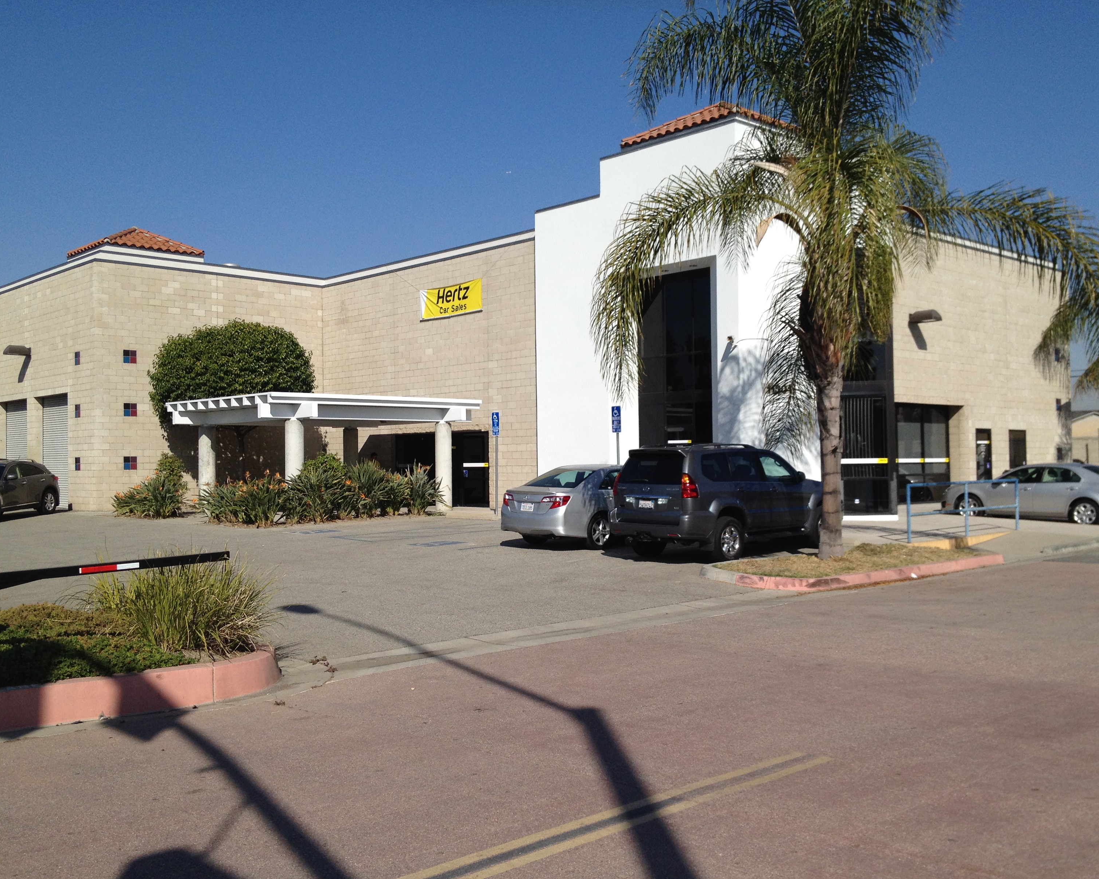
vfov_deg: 40.1
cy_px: 440
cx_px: 551
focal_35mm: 37
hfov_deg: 49.1
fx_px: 1203
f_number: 2.4
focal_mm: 4.28
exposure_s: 1/3067
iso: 50
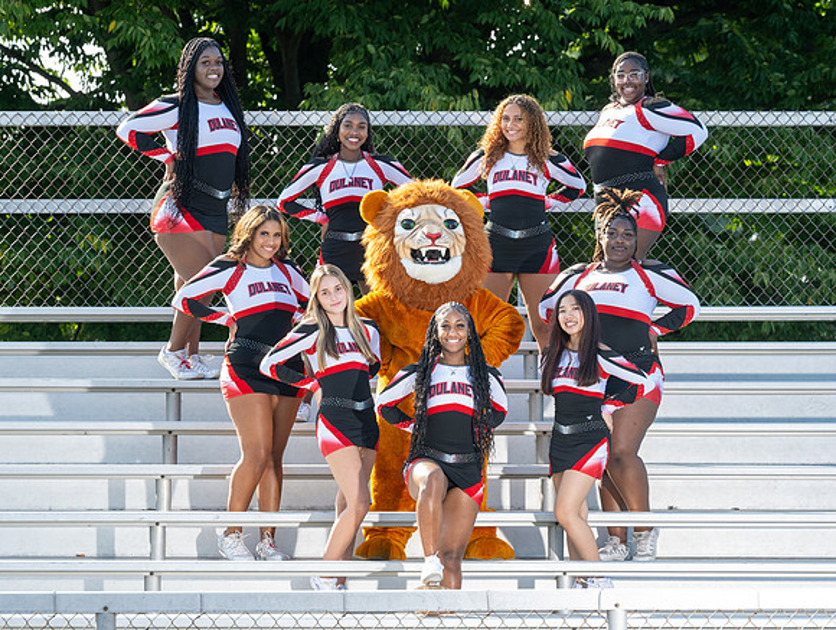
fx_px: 3975
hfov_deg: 12.0
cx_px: 497
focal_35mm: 164
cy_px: 332
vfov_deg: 9.1
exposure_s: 1/200
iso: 200
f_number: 5.6
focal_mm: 110
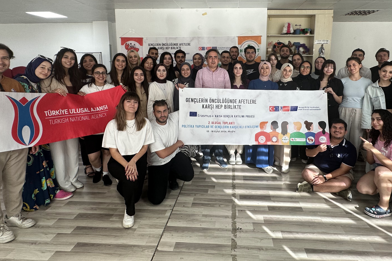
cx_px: 222
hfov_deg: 80.8
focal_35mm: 21
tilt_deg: -9.0
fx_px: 229
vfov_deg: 58.9
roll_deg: -0.6
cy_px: 101
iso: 100
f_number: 2.2
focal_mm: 2.22
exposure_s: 1/100
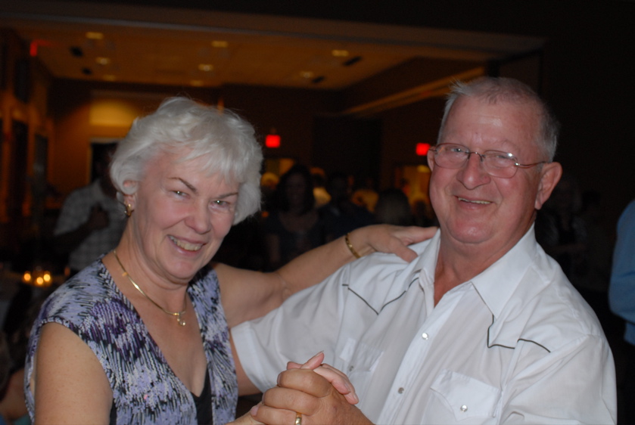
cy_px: 212
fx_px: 927
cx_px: 318
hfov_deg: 37.8
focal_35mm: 52
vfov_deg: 25.8
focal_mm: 35
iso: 400
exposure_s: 1/20
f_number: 4.5
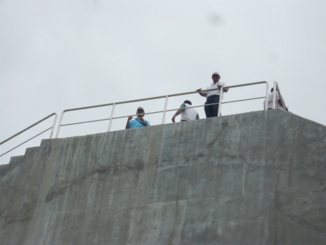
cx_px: 163
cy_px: 122
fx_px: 989
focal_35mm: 105
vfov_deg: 14.1
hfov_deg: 18.7
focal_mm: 17.4
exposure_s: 1/160
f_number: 14
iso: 100
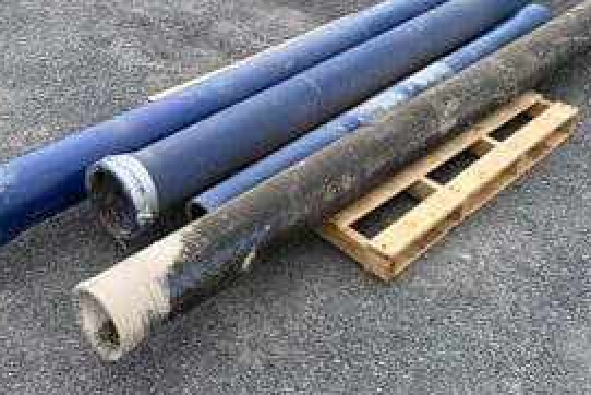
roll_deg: -1.4
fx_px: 756
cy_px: 147
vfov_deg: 29.2
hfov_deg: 42.7
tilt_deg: -33.7
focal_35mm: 46
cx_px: 310
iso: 80
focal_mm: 6.76
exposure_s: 1/888
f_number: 1.78
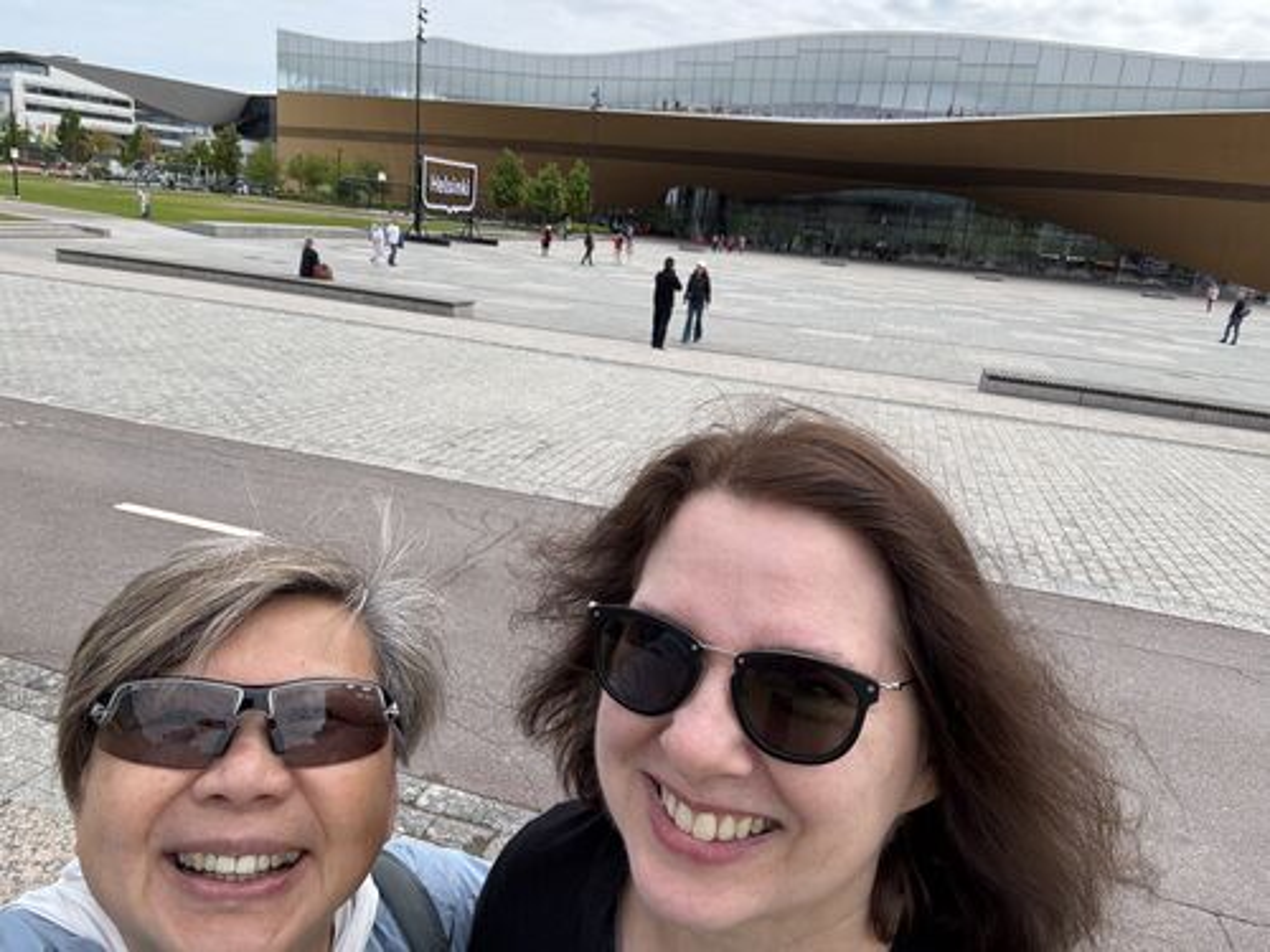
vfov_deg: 58.9
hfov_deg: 73.9
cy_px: 476
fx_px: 844
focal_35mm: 23
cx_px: 635
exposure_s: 1/607
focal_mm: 2.69
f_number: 1.9
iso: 25
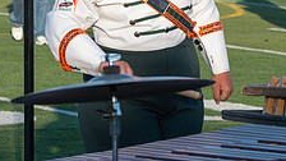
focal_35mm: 334
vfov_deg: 3.6
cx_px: 17
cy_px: 13
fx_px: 2533
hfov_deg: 6.4
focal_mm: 95
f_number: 9
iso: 640
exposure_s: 1/320
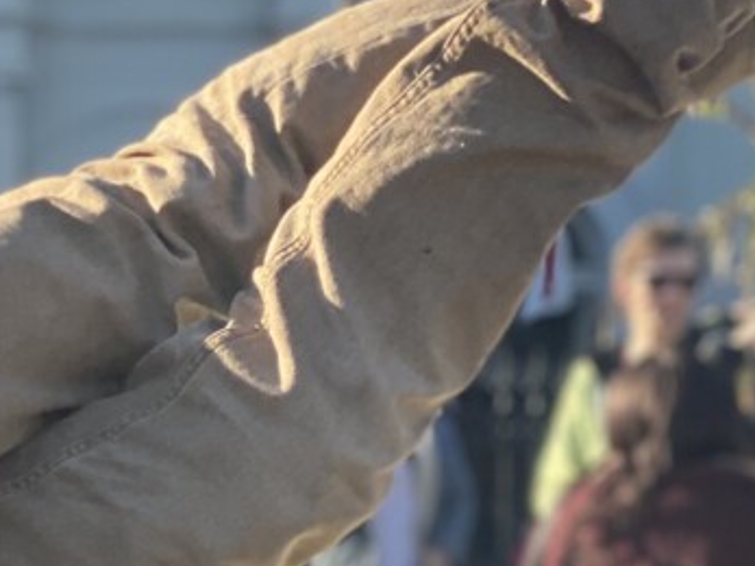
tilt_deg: -0.6
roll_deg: -1.9
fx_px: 3925
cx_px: -320
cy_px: 603
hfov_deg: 10.7
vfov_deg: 8.2
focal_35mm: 180
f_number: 2
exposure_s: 1/505
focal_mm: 6
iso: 20
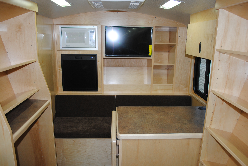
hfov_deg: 67.3
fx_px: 186
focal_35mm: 27
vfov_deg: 48.1
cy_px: 83
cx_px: 124
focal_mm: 18
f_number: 3.5
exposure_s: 1/60
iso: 200
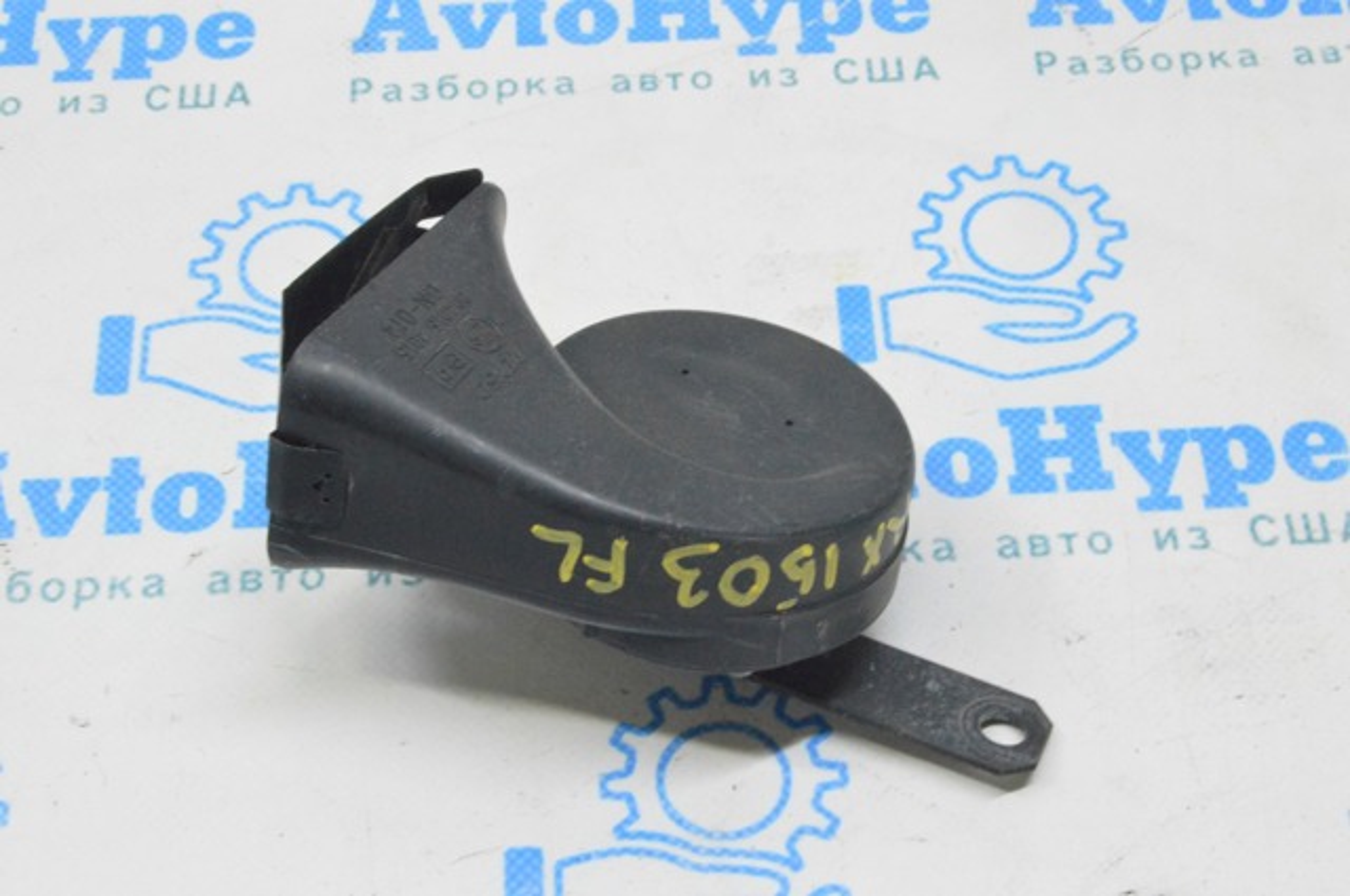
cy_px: 448
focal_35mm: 69
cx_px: 675
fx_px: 2584
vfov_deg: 19.7
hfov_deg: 29.3
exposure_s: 1/15
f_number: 20
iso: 6400
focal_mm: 46
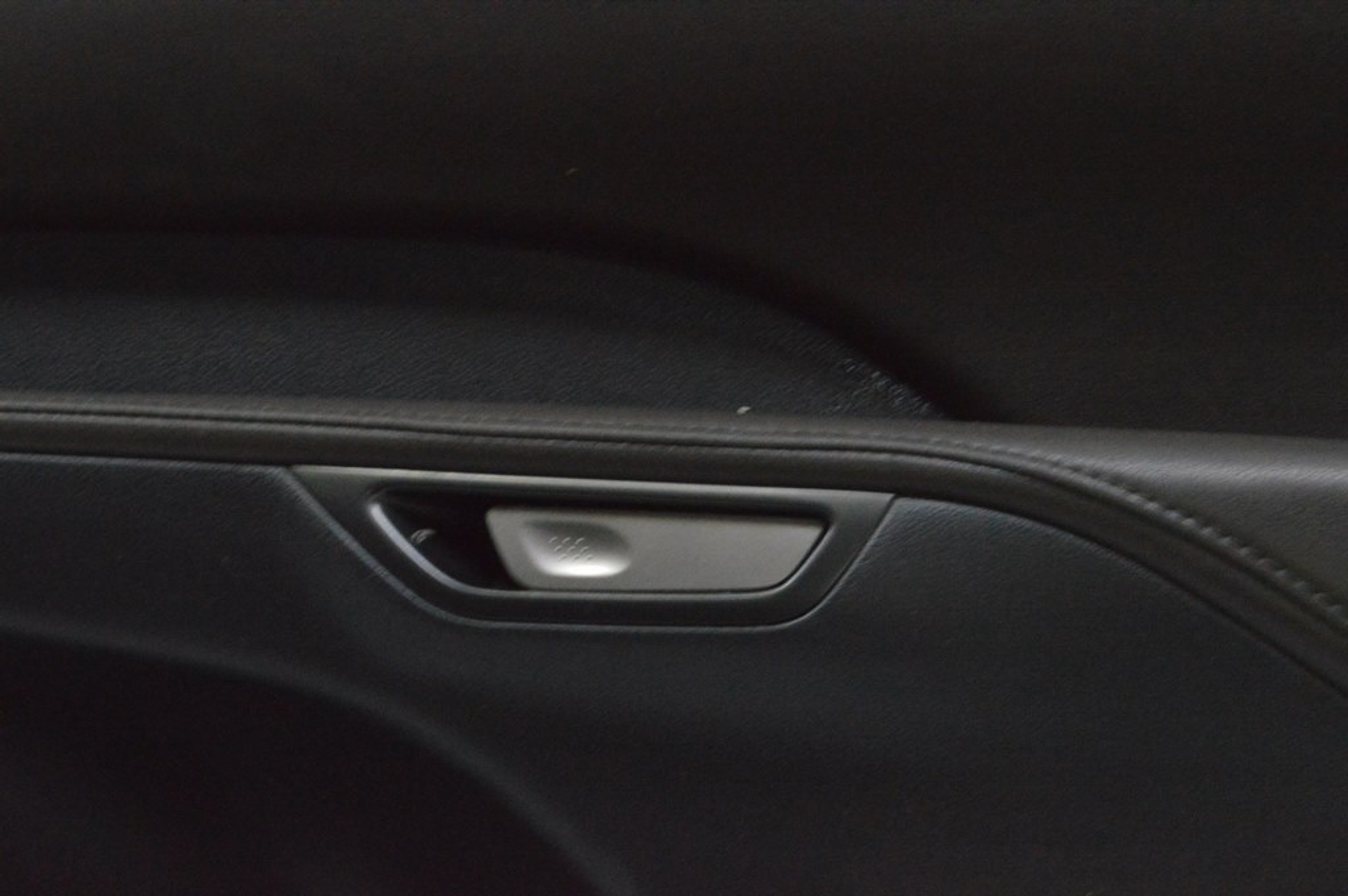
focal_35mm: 82
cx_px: 674
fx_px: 3087
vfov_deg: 16.5
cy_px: 448
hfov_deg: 24.6
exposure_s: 1/20
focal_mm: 55
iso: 6400
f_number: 20
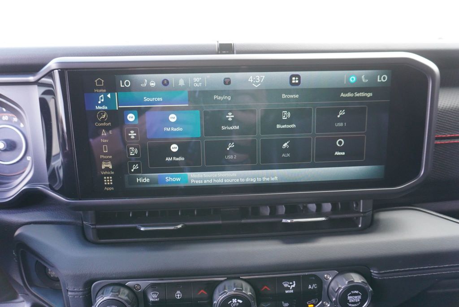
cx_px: 230
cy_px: 154
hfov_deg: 73.7
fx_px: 306
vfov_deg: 53.2
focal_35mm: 24
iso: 1250
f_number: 4
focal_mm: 16
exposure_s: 1/60
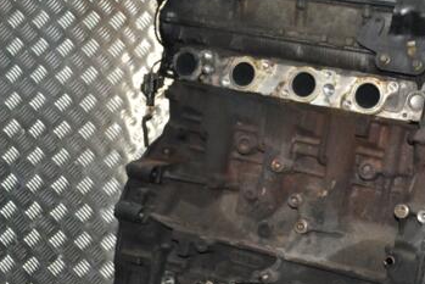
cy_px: 173
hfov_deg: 29.9
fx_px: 791
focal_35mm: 67
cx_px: 273
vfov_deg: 20.3
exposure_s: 1/60
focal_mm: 26
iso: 3200
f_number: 7.1
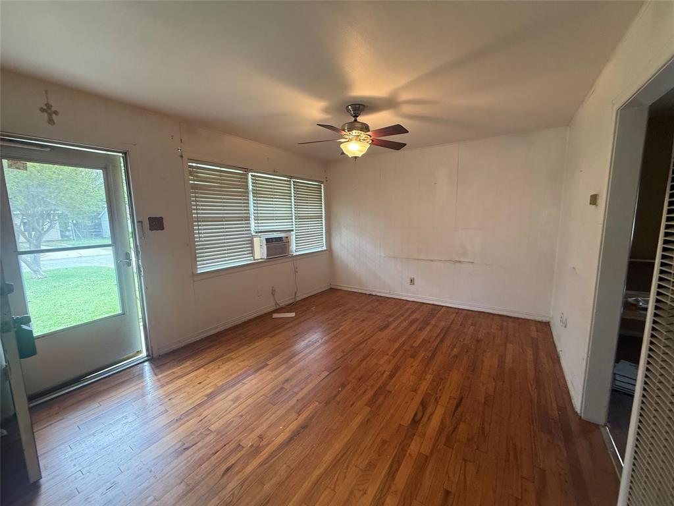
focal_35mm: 14
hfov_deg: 102.1
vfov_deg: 85.7
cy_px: 253
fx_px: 273
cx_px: 337
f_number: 2.2
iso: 250
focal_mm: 2.22
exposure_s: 1/60
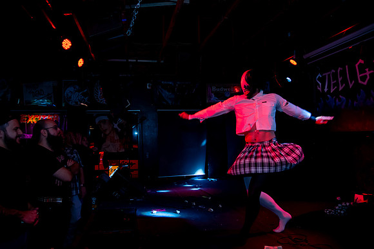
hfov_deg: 69.9
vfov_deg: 49.9
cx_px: 181
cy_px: 120
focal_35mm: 26
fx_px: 267
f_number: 4
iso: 5000
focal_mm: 24
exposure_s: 1/200
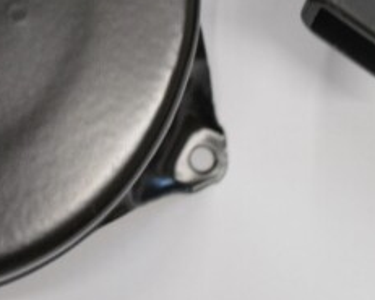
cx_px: -10
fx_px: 2432
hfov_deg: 8.8
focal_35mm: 219
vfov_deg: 7.0
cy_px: -17
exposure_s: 1/15
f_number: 5.6
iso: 500
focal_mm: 50
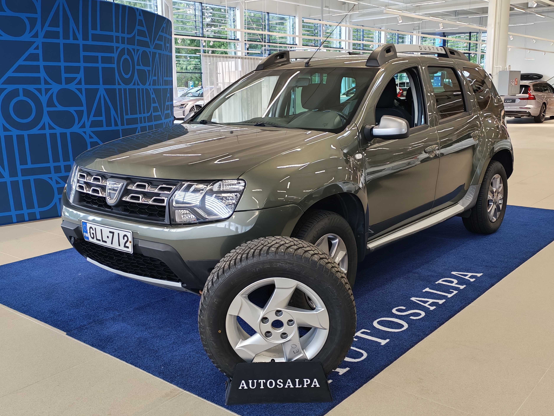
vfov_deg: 38.7
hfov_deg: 50.1
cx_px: 288
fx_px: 592
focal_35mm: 37
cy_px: 202
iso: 200
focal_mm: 6.12
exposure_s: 1/100
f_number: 1.9
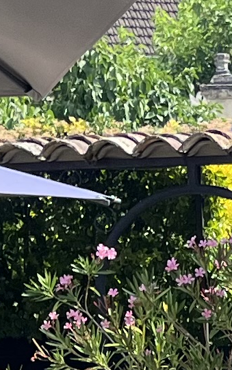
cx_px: 376
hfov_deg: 6.3
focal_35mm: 205
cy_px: 552
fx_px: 2073
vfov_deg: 9.9
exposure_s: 1/951
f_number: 1.6
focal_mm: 5.1
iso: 50
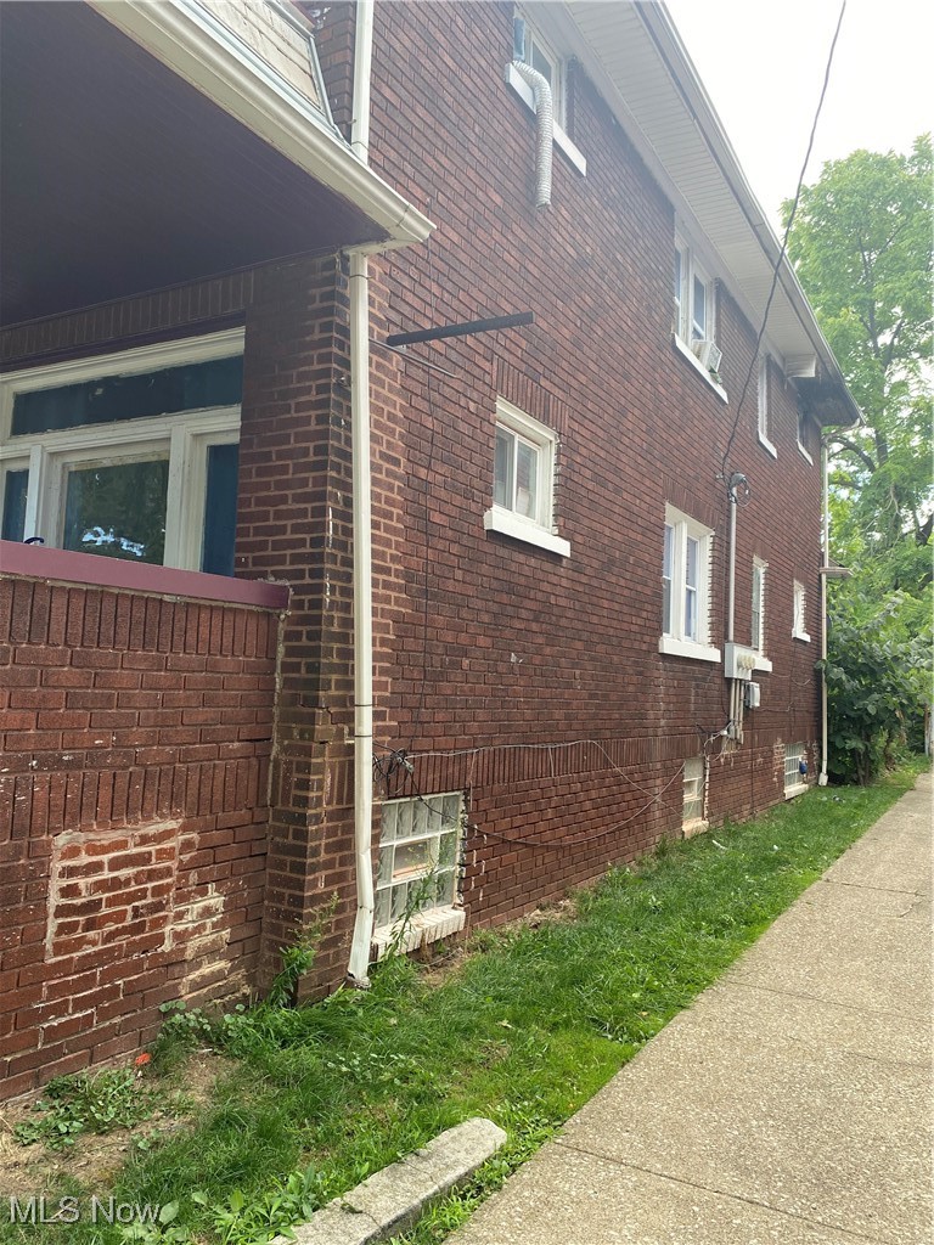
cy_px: 622
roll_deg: -2.2
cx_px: 467
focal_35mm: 26
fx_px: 935
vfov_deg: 67.3
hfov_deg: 53.1
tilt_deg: +4.9
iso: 32
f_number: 1.8
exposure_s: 1/149
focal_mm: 4.25
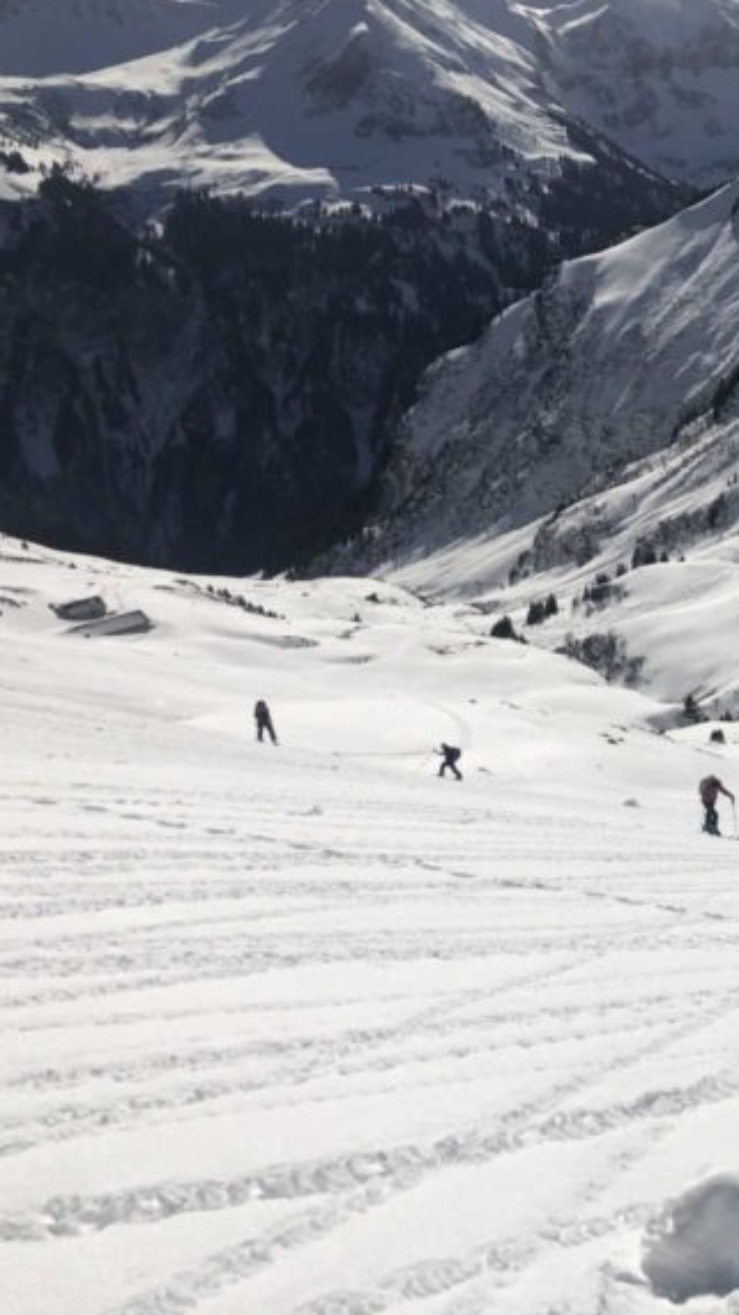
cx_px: 829
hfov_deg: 26.5
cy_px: 656
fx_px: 1429
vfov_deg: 49.4
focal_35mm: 41
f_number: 1.8
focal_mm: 4
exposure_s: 1/16129
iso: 25
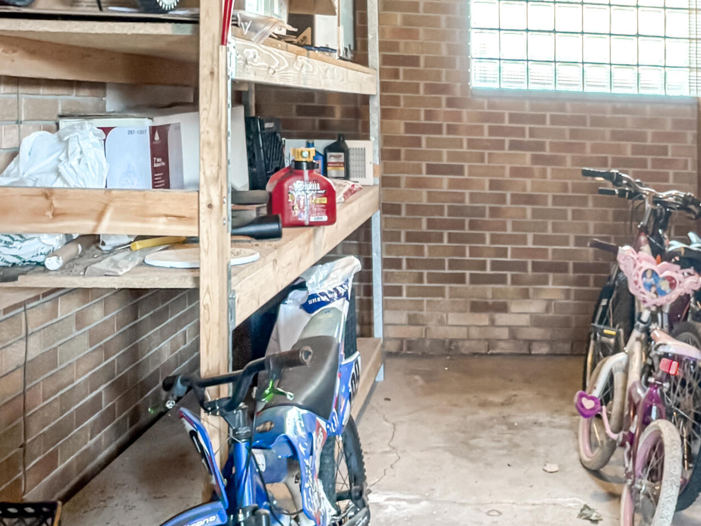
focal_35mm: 62
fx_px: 1256
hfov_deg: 30.2
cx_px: 597
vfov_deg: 23.7
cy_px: 242
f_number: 1.6
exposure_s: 1/60
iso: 250
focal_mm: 5.96
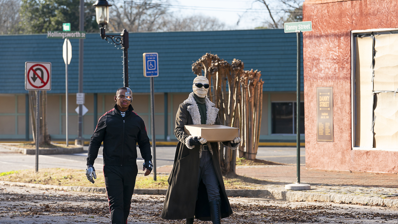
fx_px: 1488
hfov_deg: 15.2
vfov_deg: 8.6
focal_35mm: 141
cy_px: 124
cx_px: 199
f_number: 5.6
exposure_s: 1/640
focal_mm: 134
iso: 320
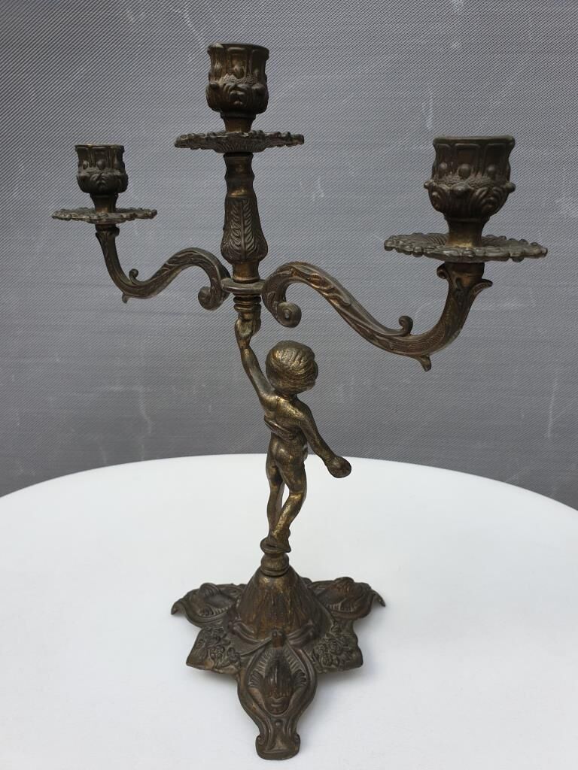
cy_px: 385
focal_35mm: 26
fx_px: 579
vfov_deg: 67.3
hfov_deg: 53.1
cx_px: 289
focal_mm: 4.3
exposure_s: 1/252
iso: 50
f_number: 2.4
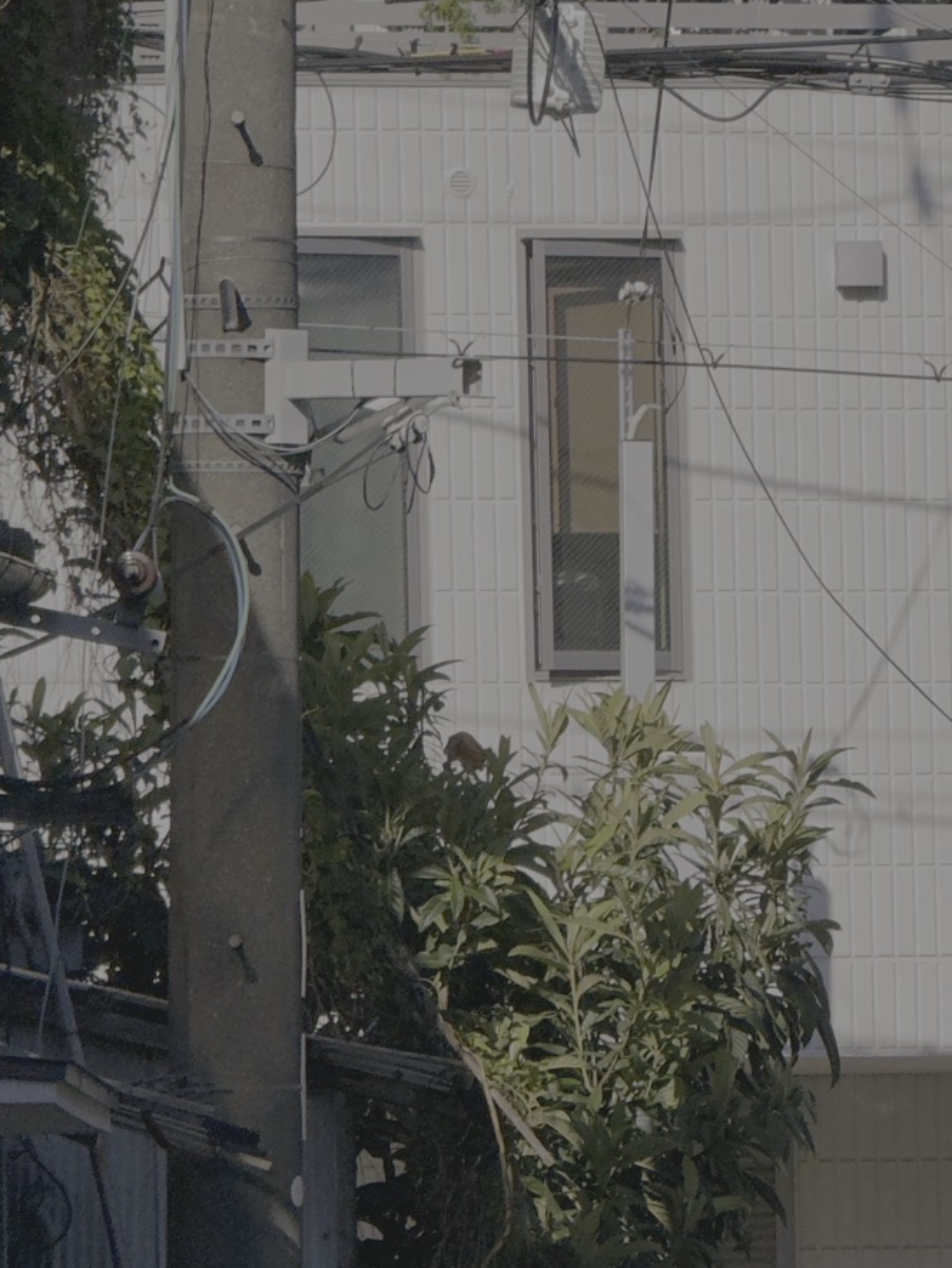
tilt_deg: +0.6
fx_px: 11912
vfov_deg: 6.1
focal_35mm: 325
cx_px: 1044
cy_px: 1380
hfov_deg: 4.6
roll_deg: +1.5
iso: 50
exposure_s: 1/2024
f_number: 2.8
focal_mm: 15.66
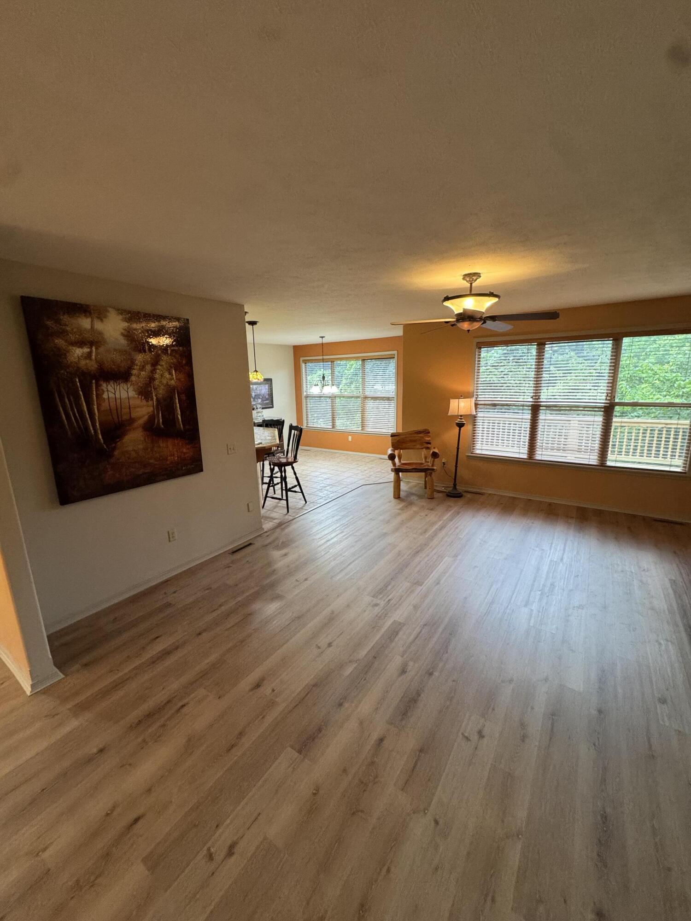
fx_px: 373
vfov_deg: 102.1
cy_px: 460
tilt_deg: -12.1
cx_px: 346
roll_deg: +1.6
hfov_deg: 85.7
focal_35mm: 14
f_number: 2.2
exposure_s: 1/120
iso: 250
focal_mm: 2.22
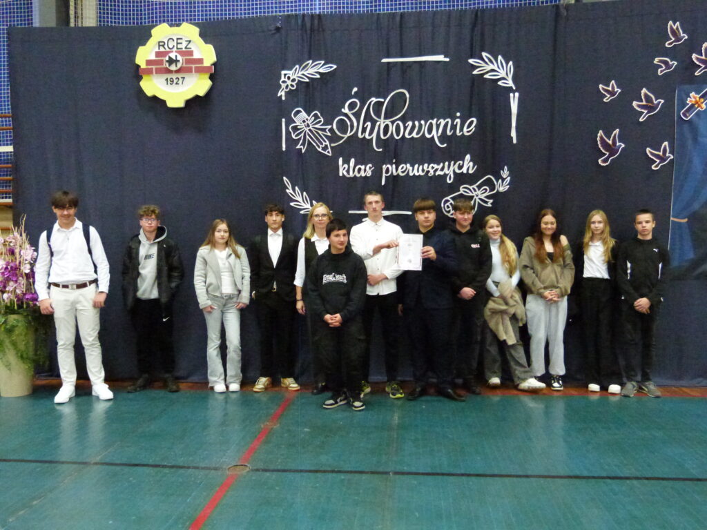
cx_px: 354
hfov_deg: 58.4
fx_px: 633
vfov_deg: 45.4
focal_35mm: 31
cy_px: 265
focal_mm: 5.4
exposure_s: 1/25
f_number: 3
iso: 1600
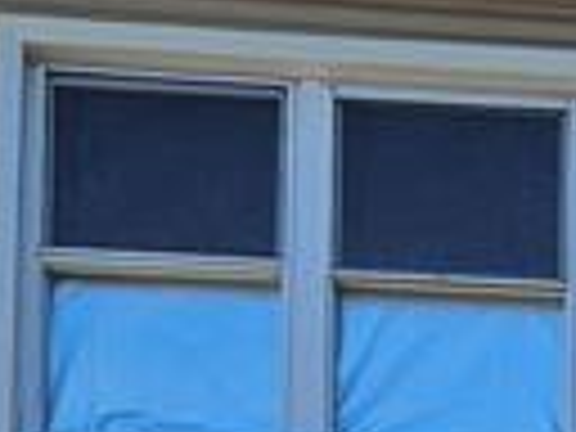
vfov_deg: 7.0
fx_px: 3062
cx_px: 1386
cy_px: 1395
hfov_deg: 9.5
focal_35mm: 184
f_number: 1.8
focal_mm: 5.4
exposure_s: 1/1163
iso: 25
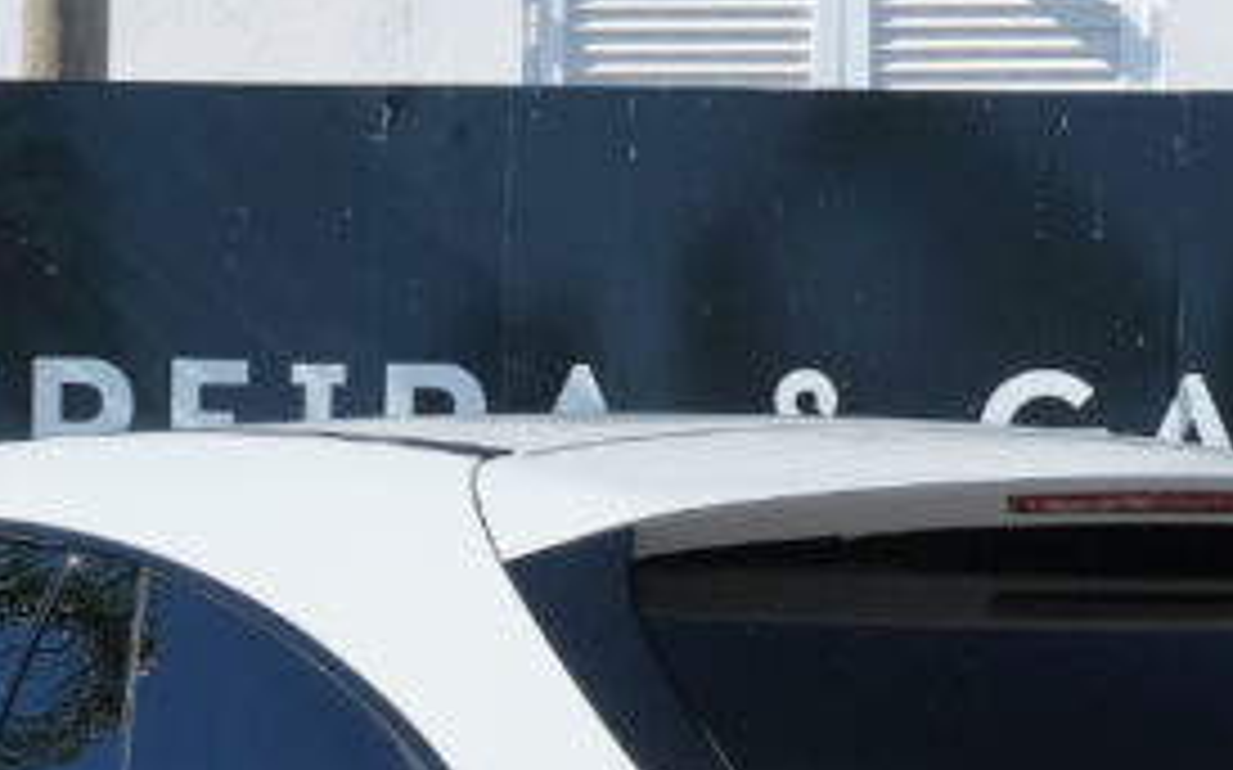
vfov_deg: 8.2
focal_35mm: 156
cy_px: 1241
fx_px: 5240
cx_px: 783
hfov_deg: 13.4
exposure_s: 1/400
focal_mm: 27.1
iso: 160
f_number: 9
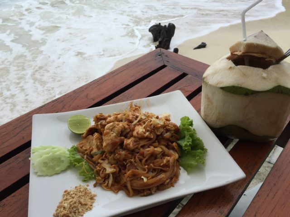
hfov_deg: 61.7
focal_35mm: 29
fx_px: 243
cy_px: 108
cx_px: 145
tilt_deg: -37.4
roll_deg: -0.8
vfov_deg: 48.2
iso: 32
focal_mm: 4.15
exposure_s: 1/1099
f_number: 2.2
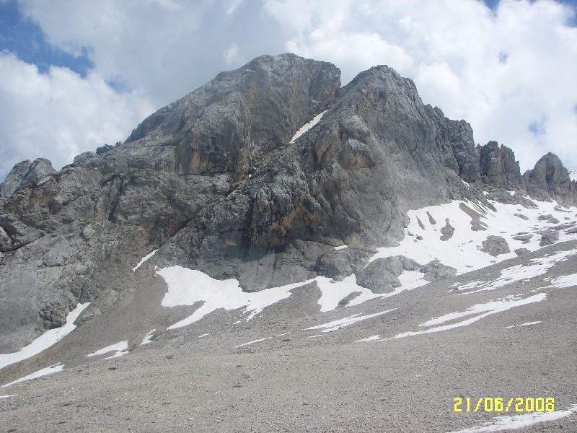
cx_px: 288
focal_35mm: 39
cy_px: 216
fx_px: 650
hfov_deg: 47.9
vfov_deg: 36.8
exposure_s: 1/750
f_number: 6.3
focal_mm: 6.6
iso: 50
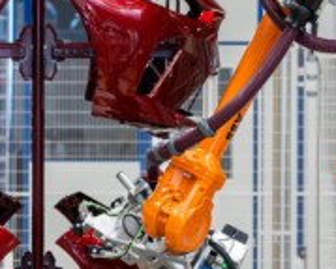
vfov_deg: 6.0
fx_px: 2554
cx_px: 38
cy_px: 161
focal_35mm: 257
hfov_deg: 7.5
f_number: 2.8
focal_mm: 70
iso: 800
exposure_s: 1/60
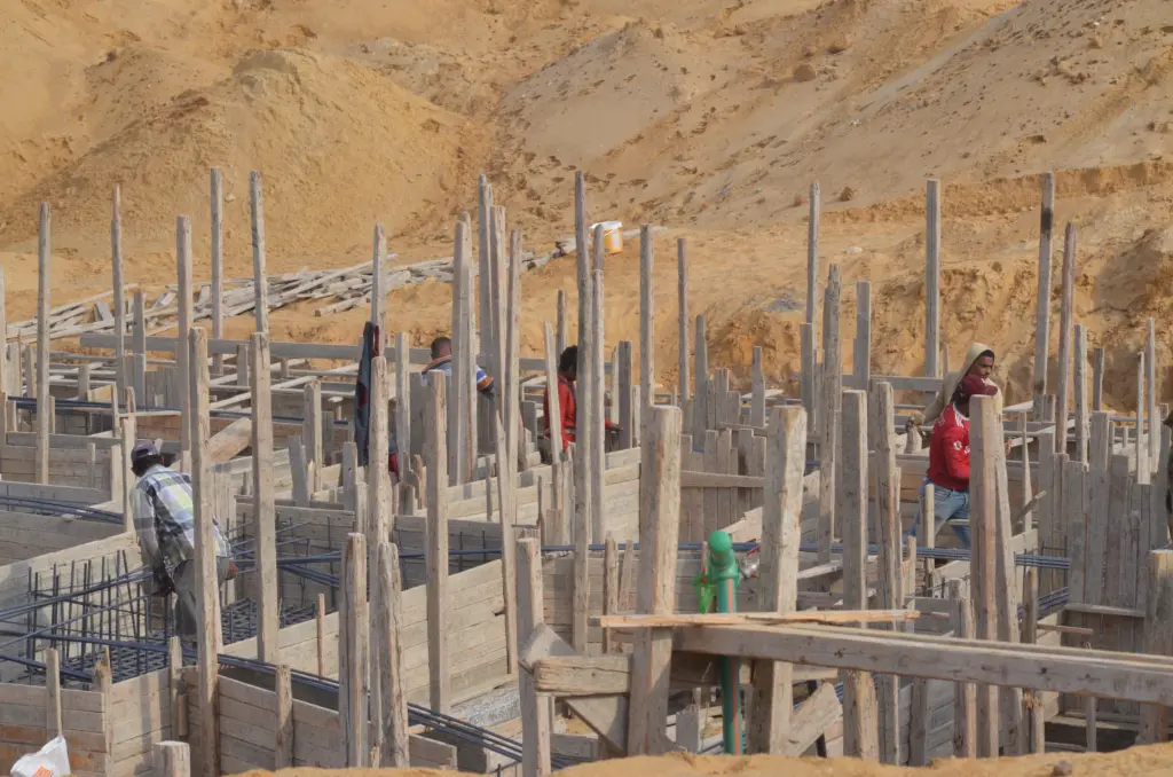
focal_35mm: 129
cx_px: 586
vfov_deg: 10.6
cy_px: 388
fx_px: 4194
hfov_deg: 15.9
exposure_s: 1/1600
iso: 1000
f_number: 10
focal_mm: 86
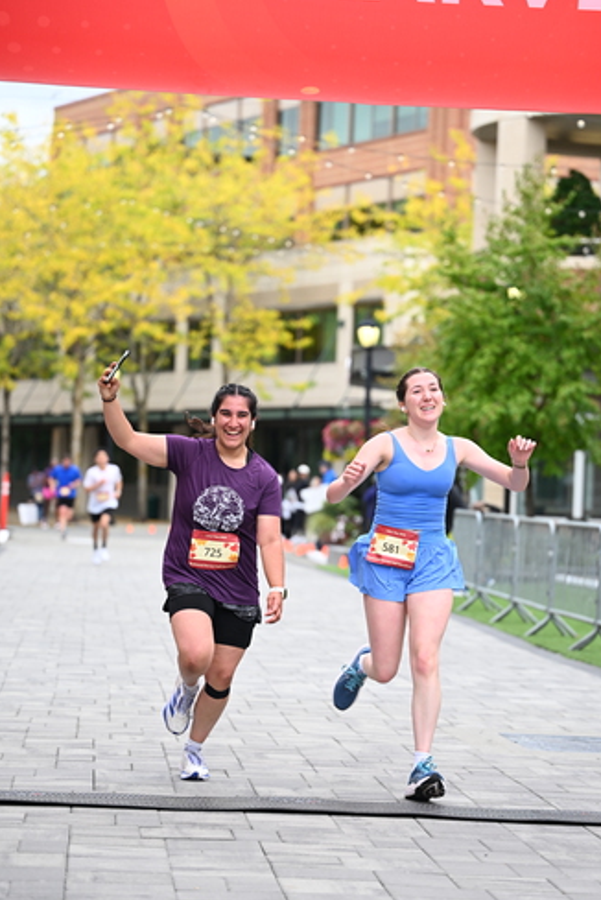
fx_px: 2675
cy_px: 463
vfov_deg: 19.1
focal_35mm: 107
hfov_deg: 12.8
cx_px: 336
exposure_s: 1/2000
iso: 640
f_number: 2.8
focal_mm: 95
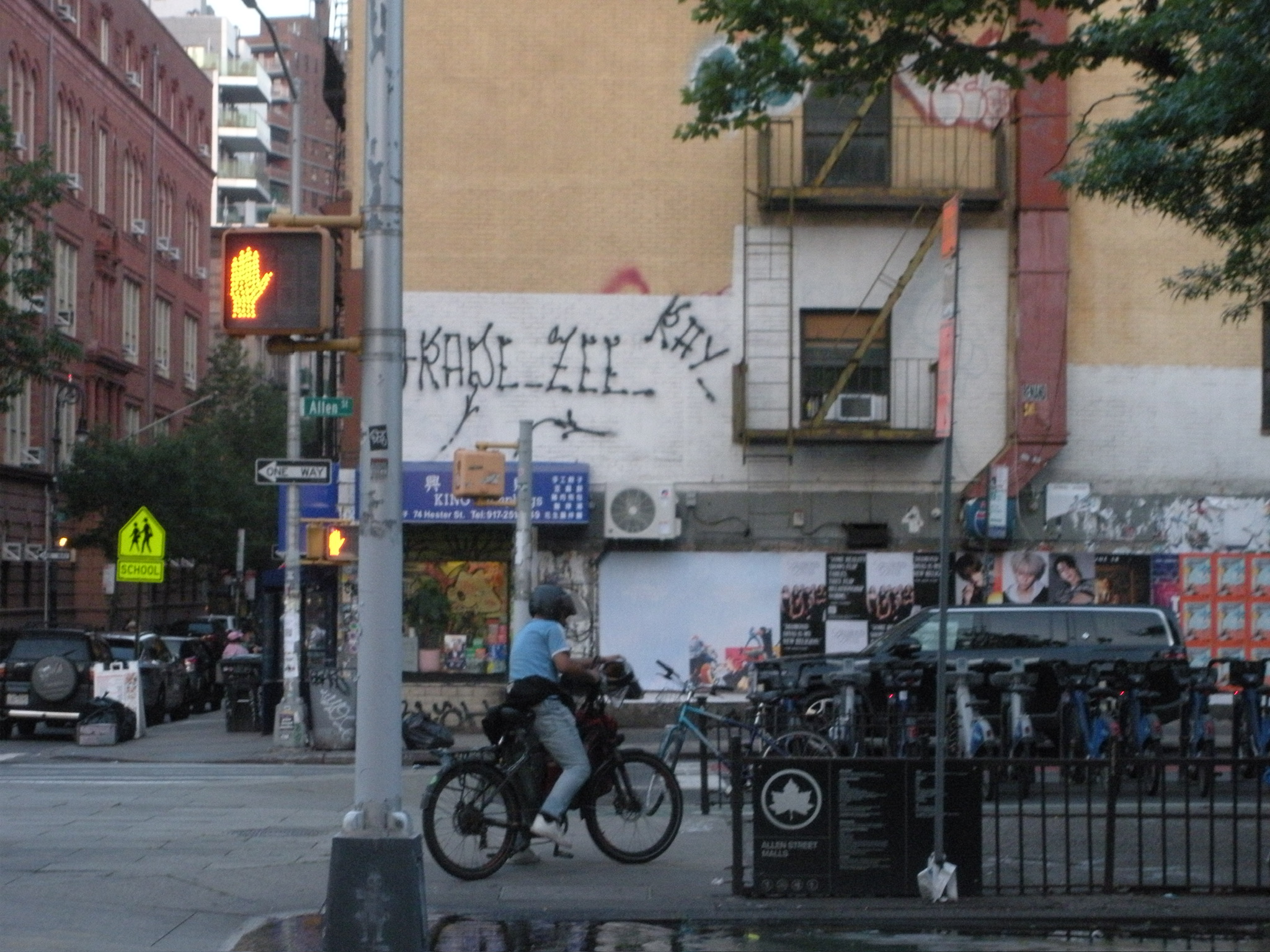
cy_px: 476
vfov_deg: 18.2
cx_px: 635
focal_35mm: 81
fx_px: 2972
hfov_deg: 24.1
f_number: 4.8
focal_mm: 14.2
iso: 400
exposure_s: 1/57.7
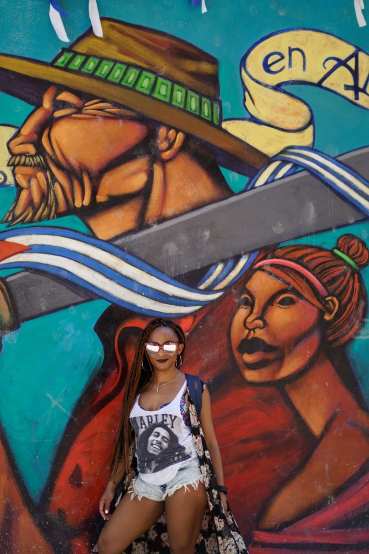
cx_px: 184
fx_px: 1153
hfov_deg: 18.2
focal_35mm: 75
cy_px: 277
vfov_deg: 27.0
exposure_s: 1/800
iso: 100
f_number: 1.8
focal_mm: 50
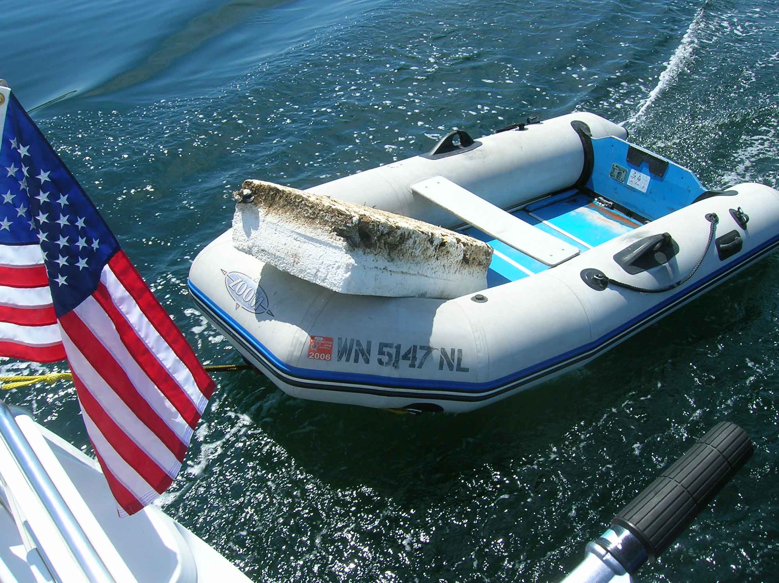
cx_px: 390
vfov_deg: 41.7
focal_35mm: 34
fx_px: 764
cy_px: 292
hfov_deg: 54.0
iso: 50
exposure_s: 1/350
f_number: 4.9
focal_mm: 5.7
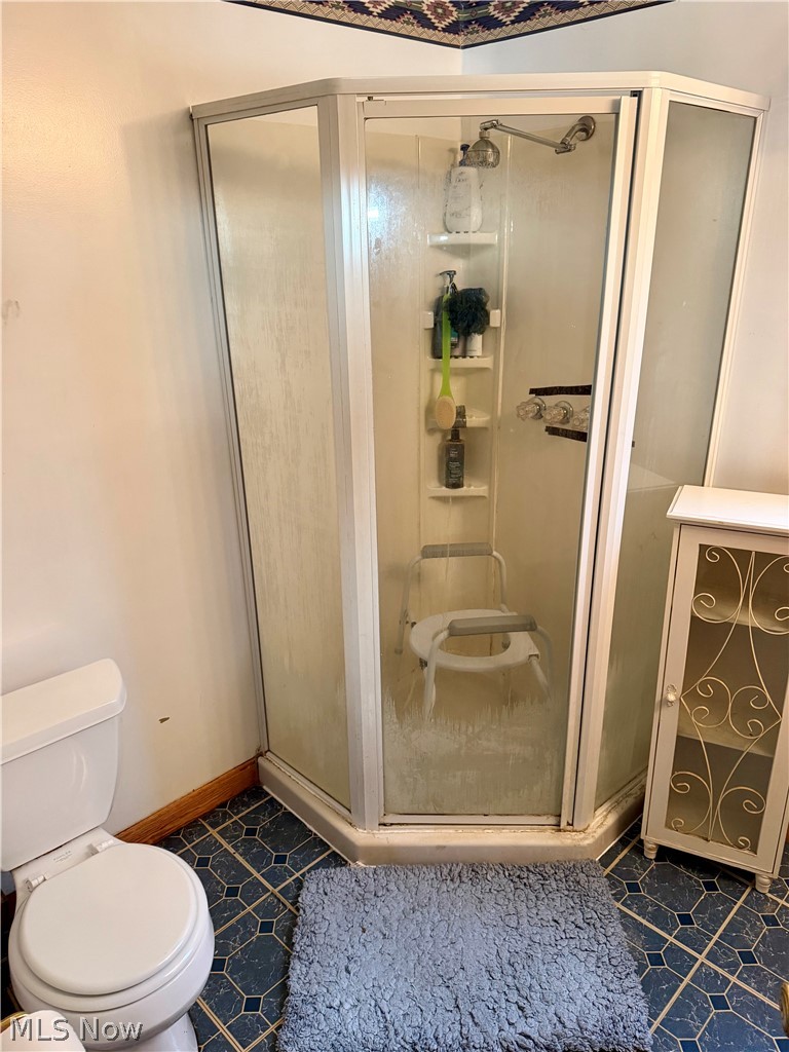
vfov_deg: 71.6
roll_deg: +0.3
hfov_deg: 56.8
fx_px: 729
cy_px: 526
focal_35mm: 24
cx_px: 394
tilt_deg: -21.4
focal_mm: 6.76
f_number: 1.78
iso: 400
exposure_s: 1/60
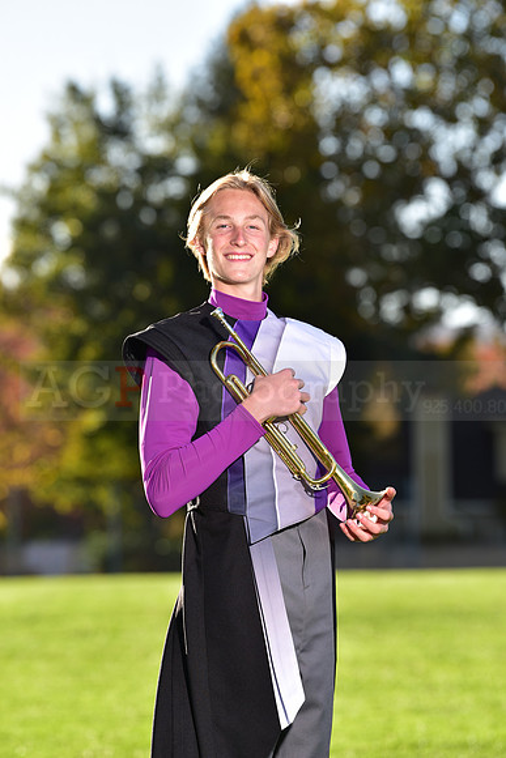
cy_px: 379
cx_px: 253
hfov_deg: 6.9
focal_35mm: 200
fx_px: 4214
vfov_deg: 10.3
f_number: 5
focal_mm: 200
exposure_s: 1/250
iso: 80
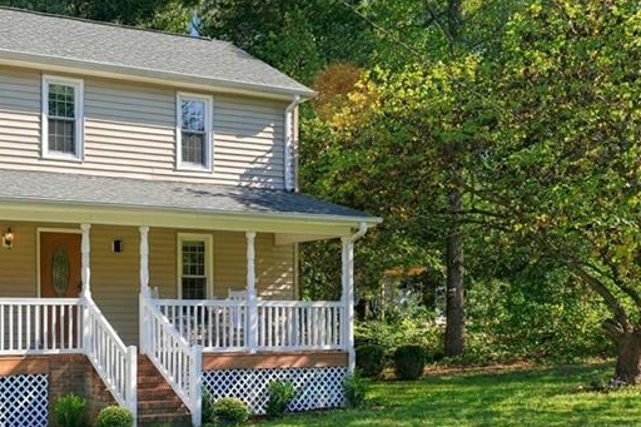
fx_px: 854
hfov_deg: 37.4
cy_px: 301
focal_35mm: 48
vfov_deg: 27.8
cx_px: 24
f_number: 7.1
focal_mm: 24
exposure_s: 1/500
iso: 400
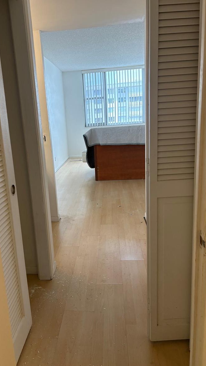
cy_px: 181
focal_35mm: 29
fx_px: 282
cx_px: 78
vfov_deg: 66.1
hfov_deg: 39.9
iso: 100
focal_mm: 5.96
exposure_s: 1/232
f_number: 1.6
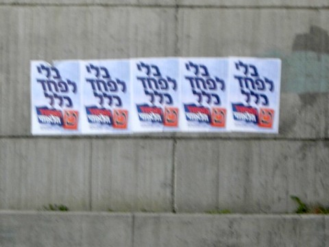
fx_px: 1074
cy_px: 124
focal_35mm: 113
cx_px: 164
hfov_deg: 17.4
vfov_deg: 13.1
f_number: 4.9
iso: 64
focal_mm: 23.4
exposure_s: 1/60.3
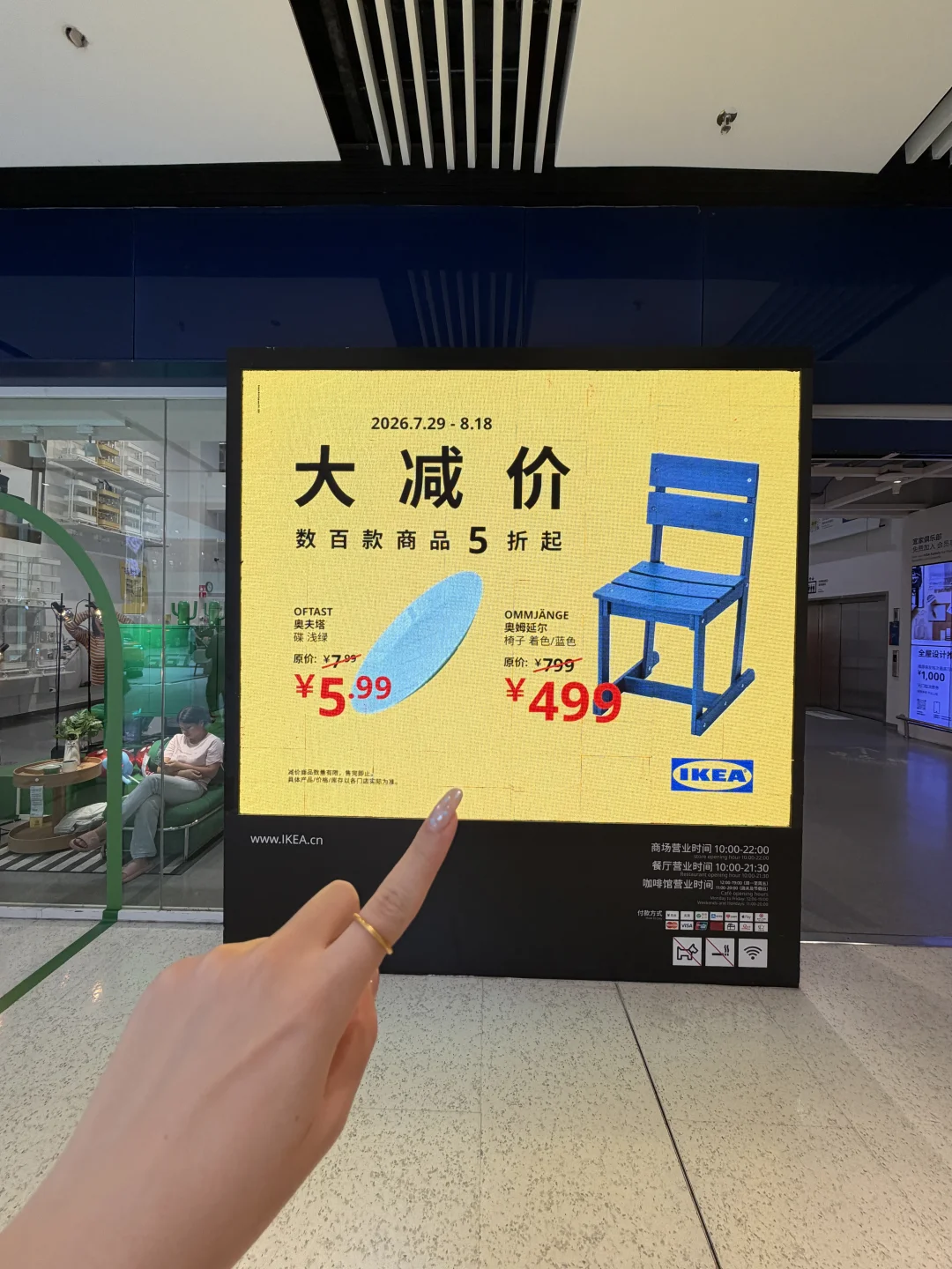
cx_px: 476
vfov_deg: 102.1
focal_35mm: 14
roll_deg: -1.0
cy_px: 634
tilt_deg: +0.2
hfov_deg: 85.7
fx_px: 513
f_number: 2.2
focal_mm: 2.22
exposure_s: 1/120
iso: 80
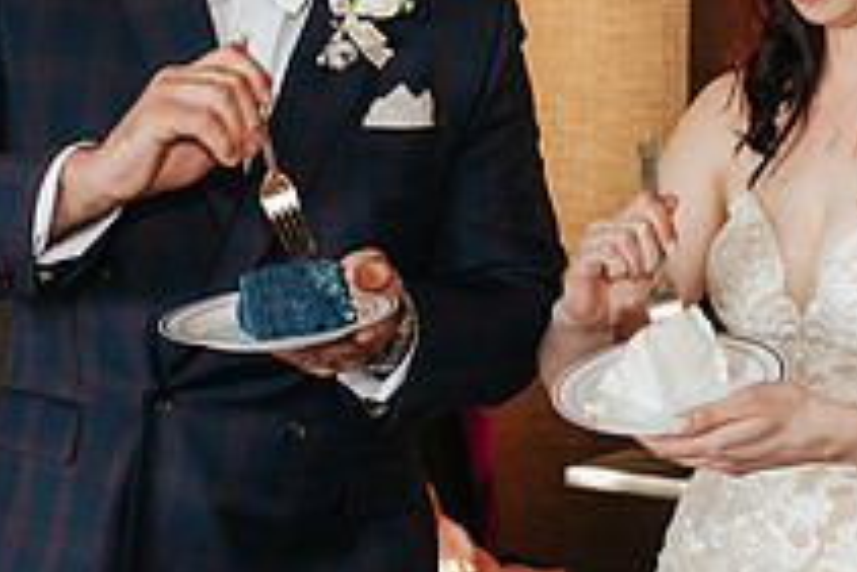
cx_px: 611
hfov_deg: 19.5
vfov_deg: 13.2
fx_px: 2477
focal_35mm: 104
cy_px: 339
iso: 1000
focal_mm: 35
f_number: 3.5
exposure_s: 1/160
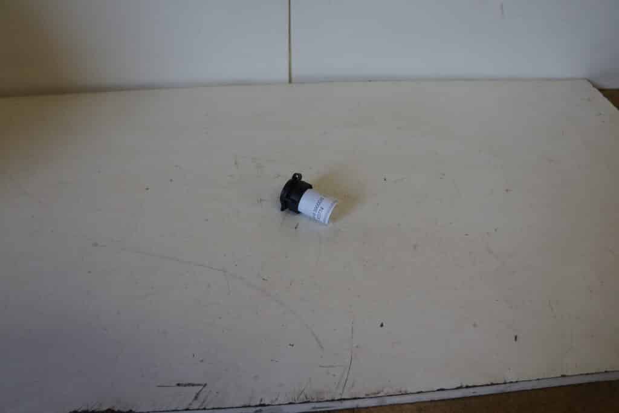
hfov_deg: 67.4
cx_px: 310
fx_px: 464
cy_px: 206
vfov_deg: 47.9
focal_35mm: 27
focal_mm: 18
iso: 200
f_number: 3.5
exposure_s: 1/60
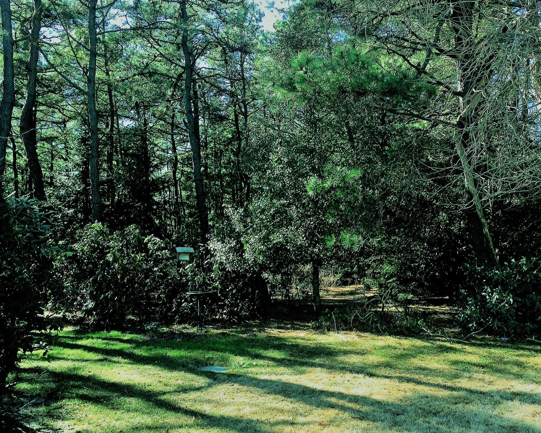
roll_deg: +1.4
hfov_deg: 50.3
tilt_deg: +0.1
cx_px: 287
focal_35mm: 36
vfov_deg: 41.1
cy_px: 232
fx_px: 576
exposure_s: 1/192
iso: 32
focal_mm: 4.15
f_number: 2.2
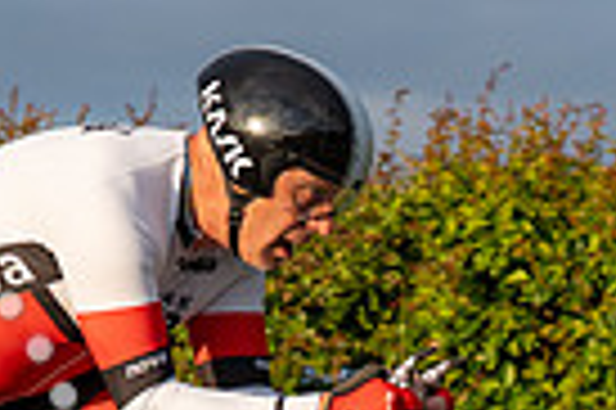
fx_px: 5059
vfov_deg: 4.6
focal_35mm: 296
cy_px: 327
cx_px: 387
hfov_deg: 7.0
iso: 200
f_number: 4
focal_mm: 70
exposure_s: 1/1000
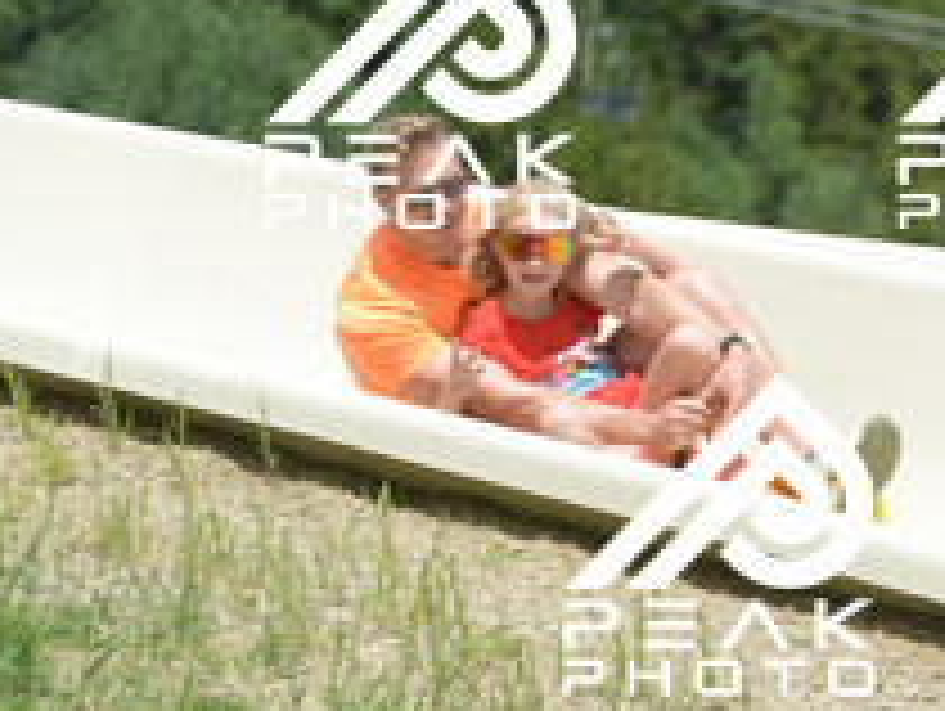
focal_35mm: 357
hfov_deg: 5.5
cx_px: 738
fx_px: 9757
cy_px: 506
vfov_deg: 4.2
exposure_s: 1/640
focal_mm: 195
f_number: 6.3
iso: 180
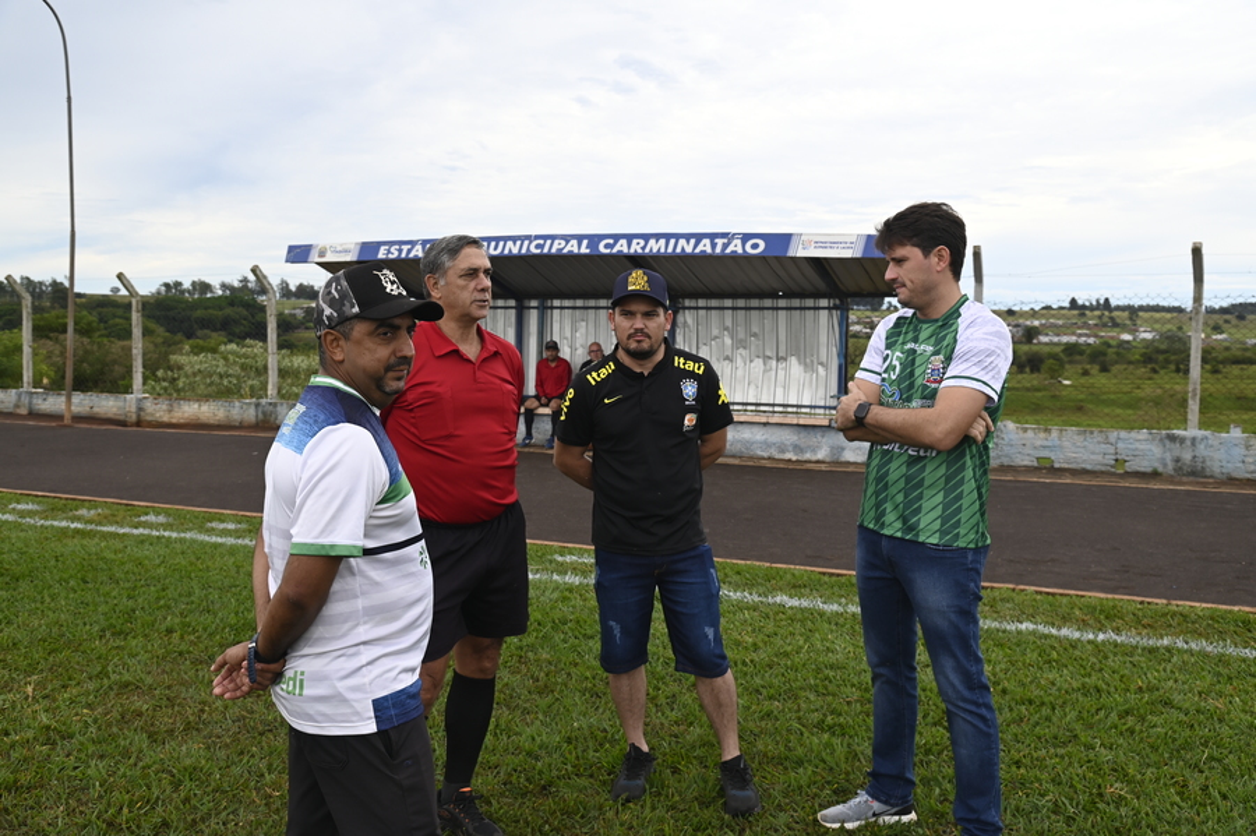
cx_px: 628
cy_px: 418
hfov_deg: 58.7
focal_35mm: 32
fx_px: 1116
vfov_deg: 41.1
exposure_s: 1/125
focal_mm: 32
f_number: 6.3
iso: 200
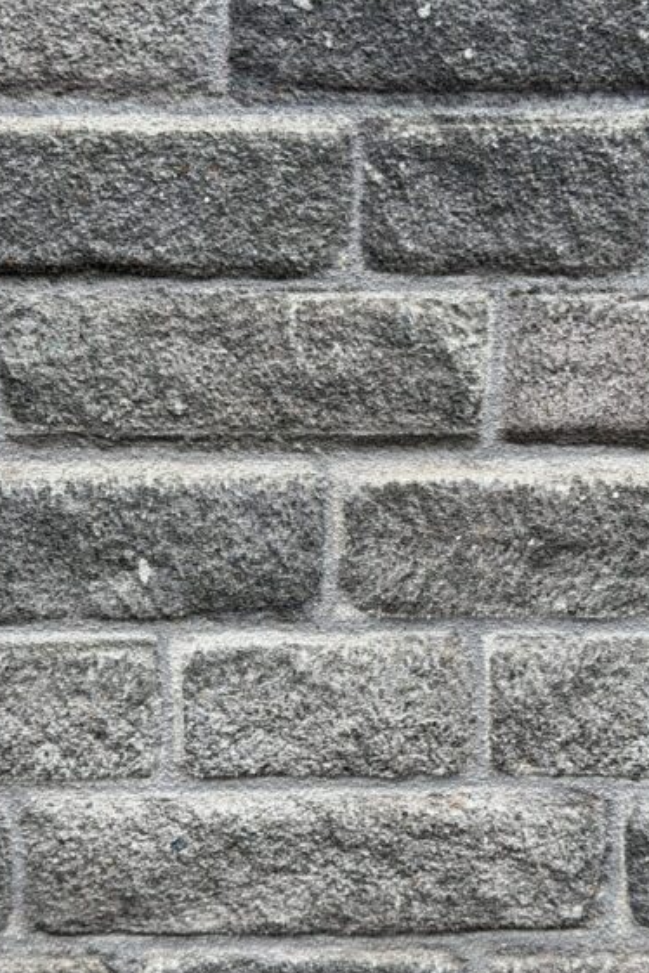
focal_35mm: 51
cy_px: 495
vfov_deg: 38.9
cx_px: 323
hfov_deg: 26.5
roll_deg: +1.8
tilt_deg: -8.0
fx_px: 1379
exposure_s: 1/3704
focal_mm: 6.76
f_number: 1.78
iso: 64
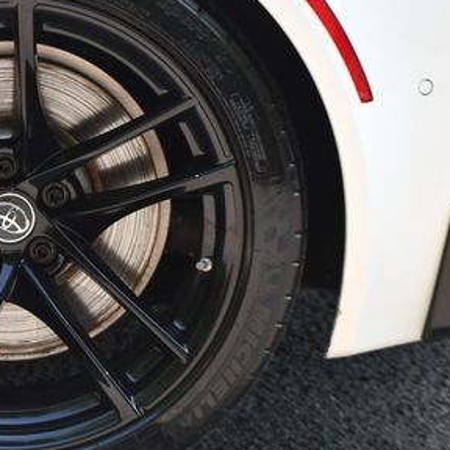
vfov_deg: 6.1
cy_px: 191
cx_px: 9
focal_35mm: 289
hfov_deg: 6.0
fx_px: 4250
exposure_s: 1/250
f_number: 5.6
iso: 400
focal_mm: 102
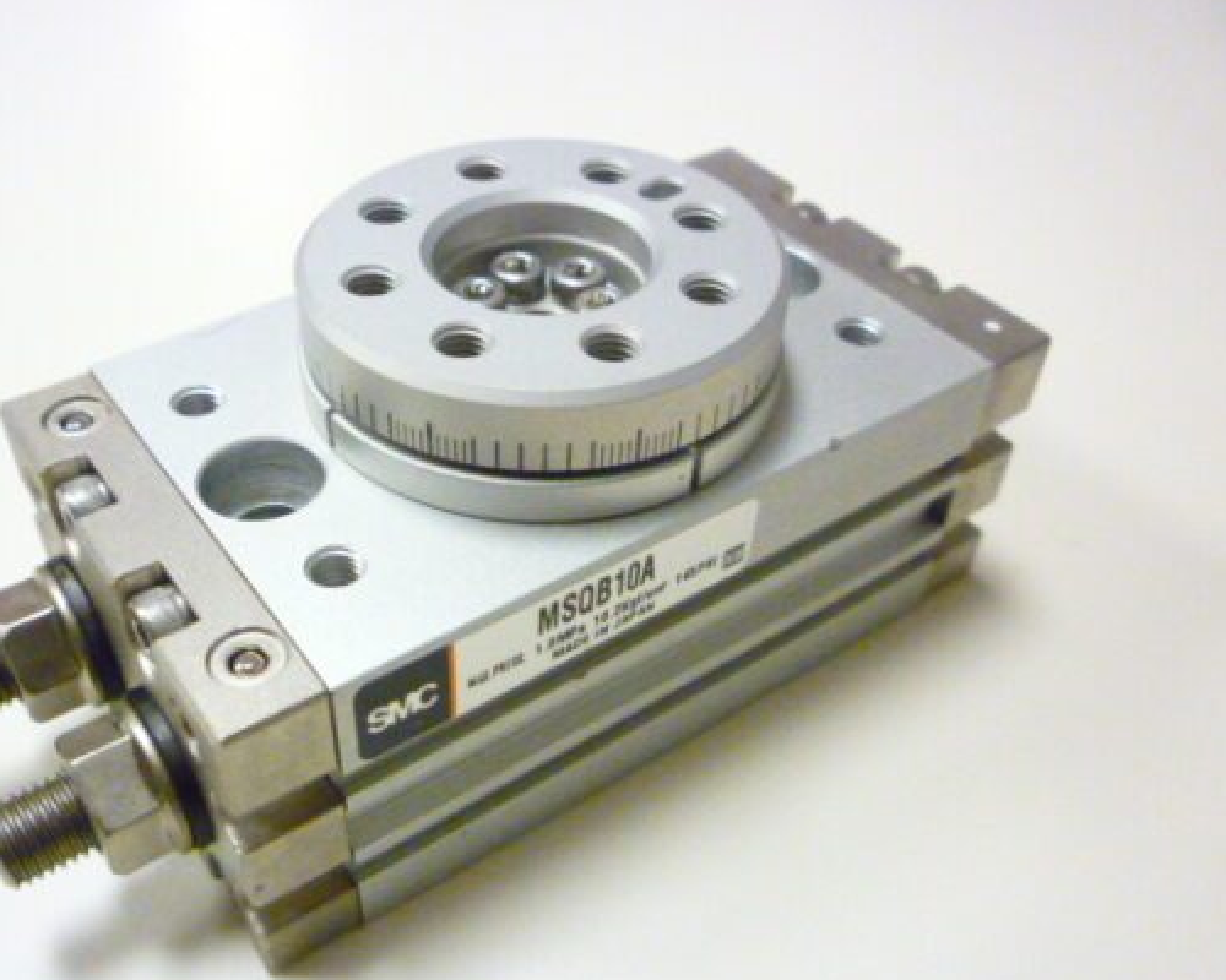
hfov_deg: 52.5
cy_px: 544
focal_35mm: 34
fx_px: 1234
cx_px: 495
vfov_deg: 43.3
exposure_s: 1/60
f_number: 3.3
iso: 1600
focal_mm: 5.2
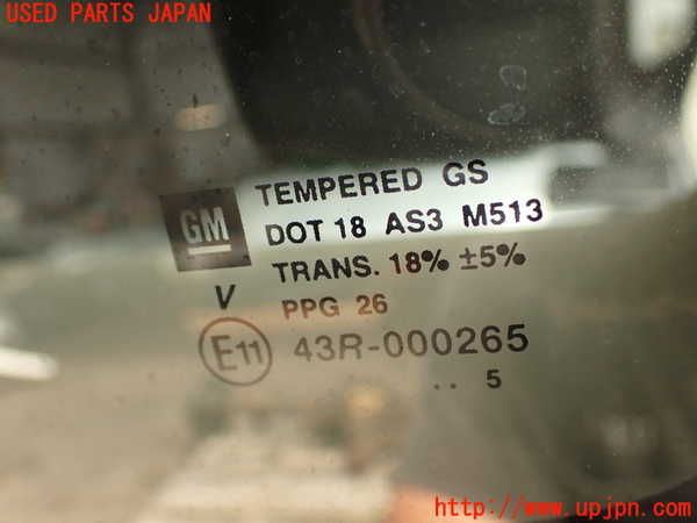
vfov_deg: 39.7
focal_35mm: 36
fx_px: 725
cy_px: 262
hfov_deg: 51.4
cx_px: 348
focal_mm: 6.37
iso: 200
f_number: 2.5
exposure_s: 1/80
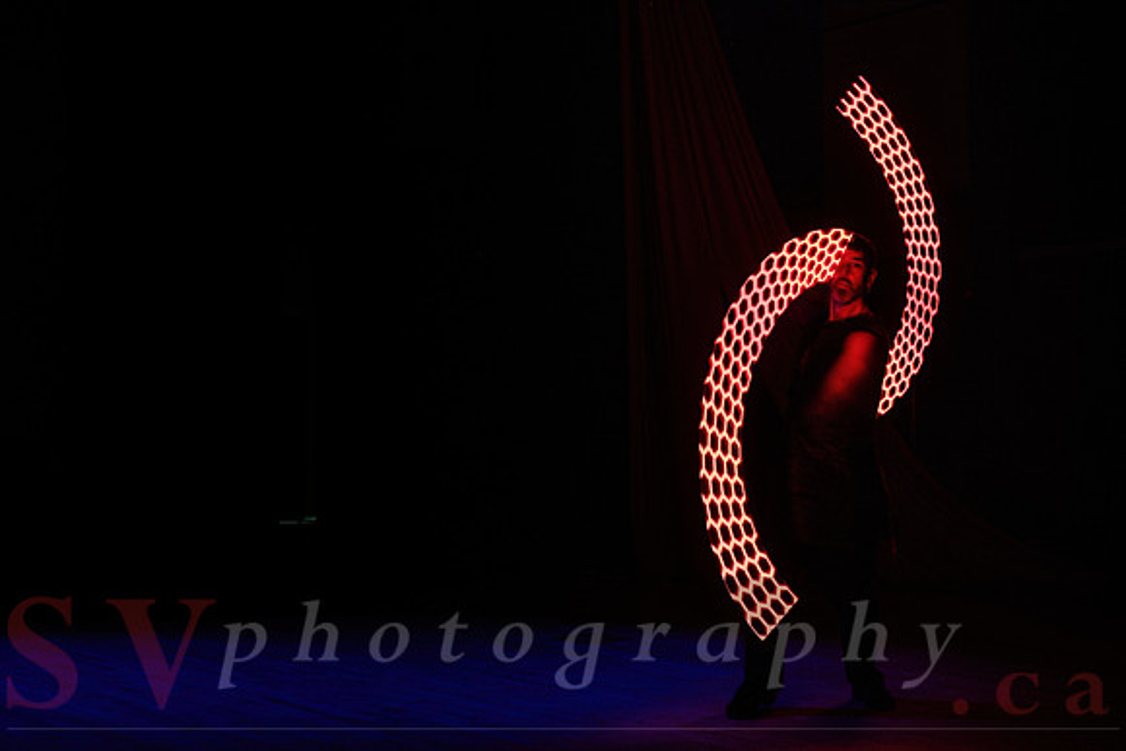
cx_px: 564
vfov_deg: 26.0
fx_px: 1624
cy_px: 329
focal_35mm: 52
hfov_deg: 38.2
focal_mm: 37
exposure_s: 1/6
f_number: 4
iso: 400
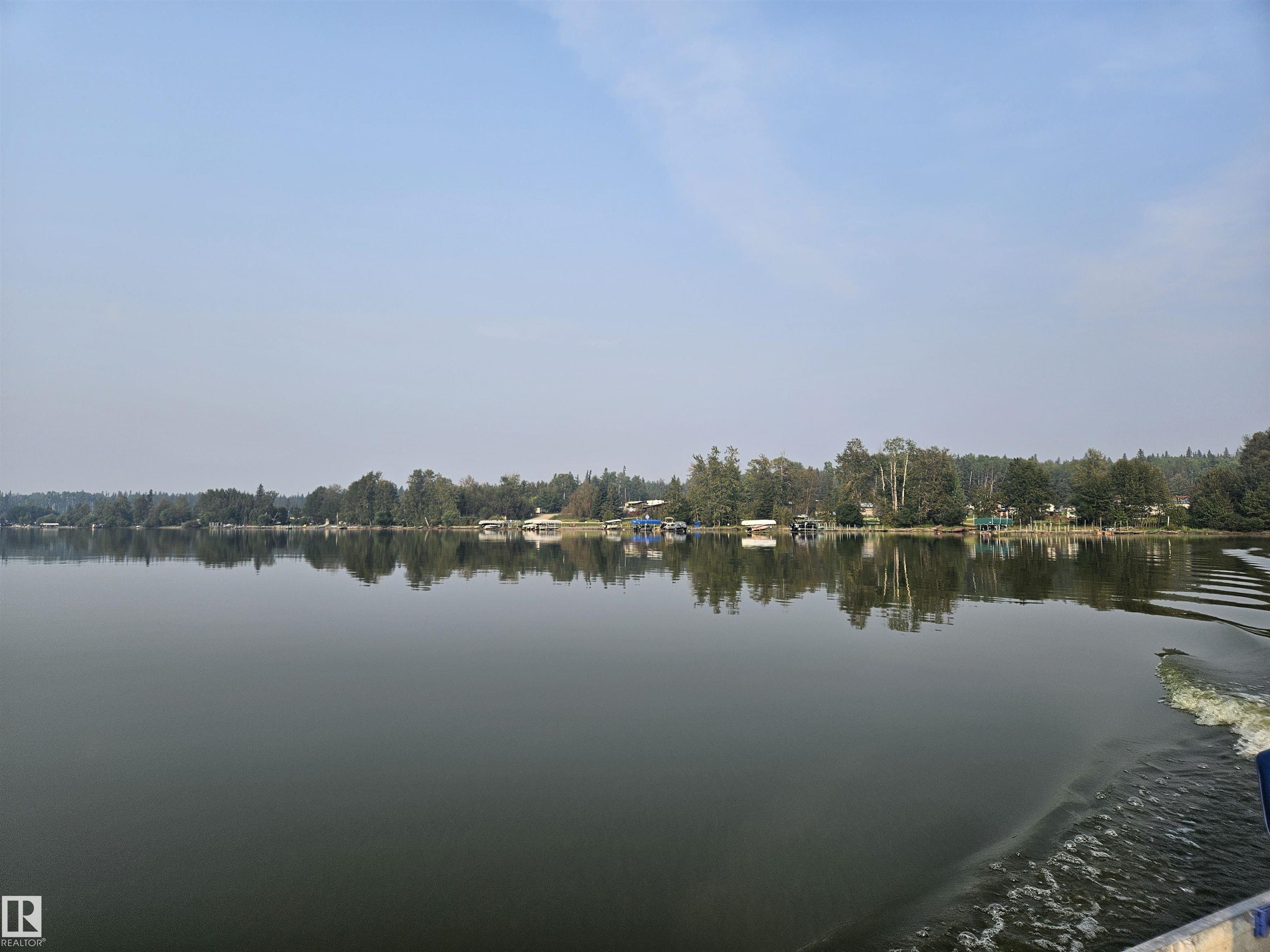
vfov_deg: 58.9
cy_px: 476
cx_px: 635
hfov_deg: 73.9
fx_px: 844
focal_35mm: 23
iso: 25
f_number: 1.8
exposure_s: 1/1765
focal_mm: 5.4
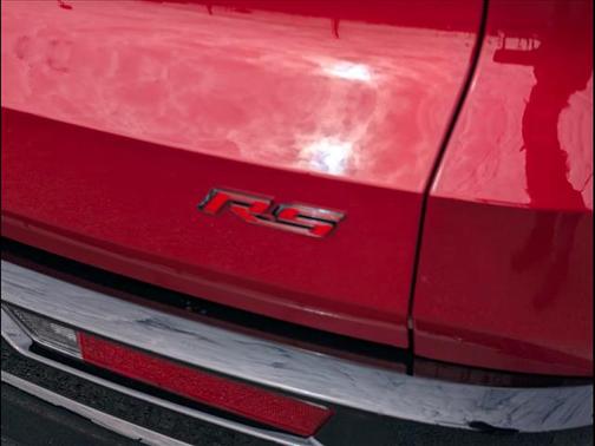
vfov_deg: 29.7
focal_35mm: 49
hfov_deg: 38.9
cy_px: 223
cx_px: 298
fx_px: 842
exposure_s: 1/2000
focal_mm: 6.9
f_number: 1.68
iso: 23
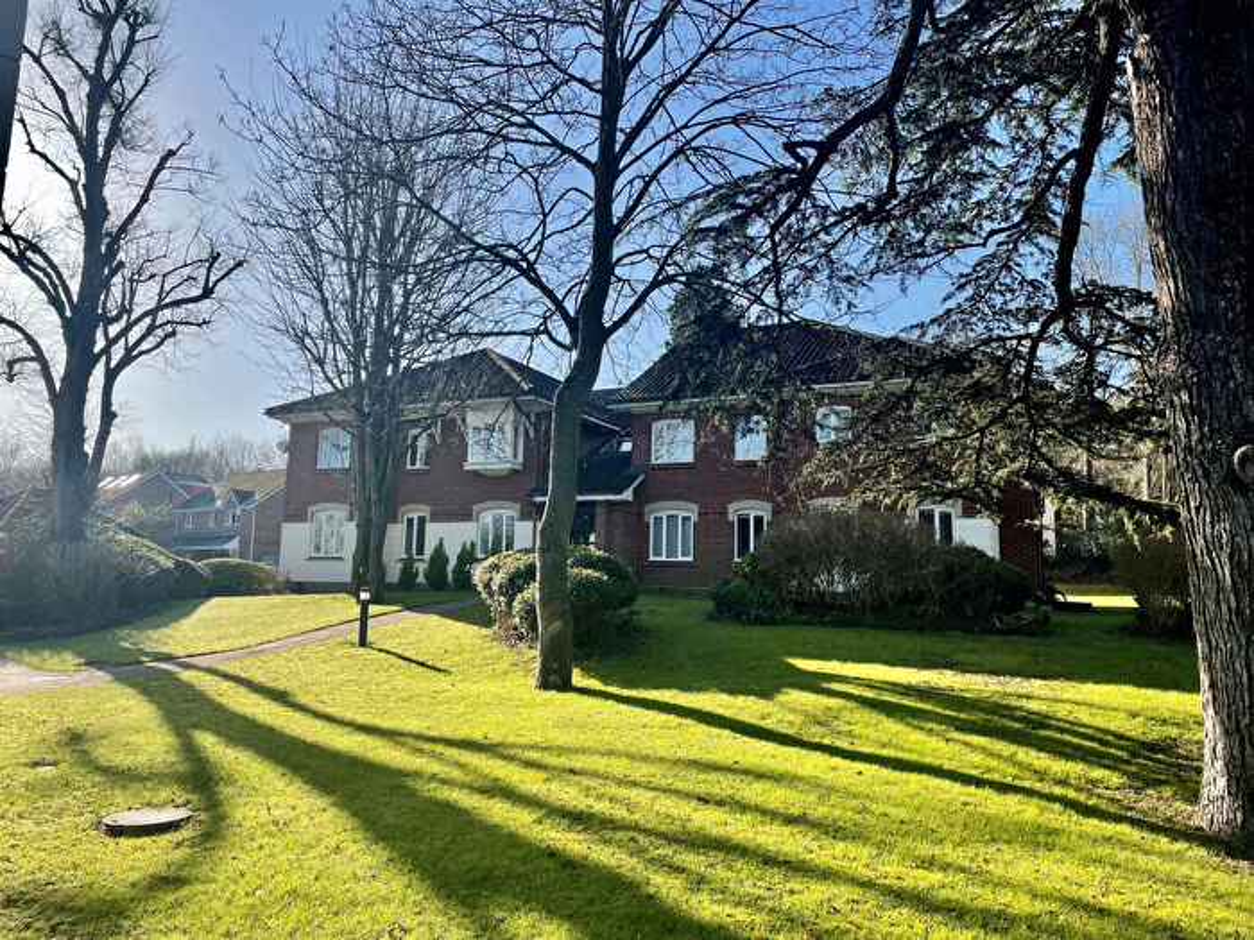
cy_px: 470
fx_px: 942
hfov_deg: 67.3
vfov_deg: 53.1
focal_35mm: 26
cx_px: 627
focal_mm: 4.2
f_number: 1.6
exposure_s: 1/2304
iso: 32
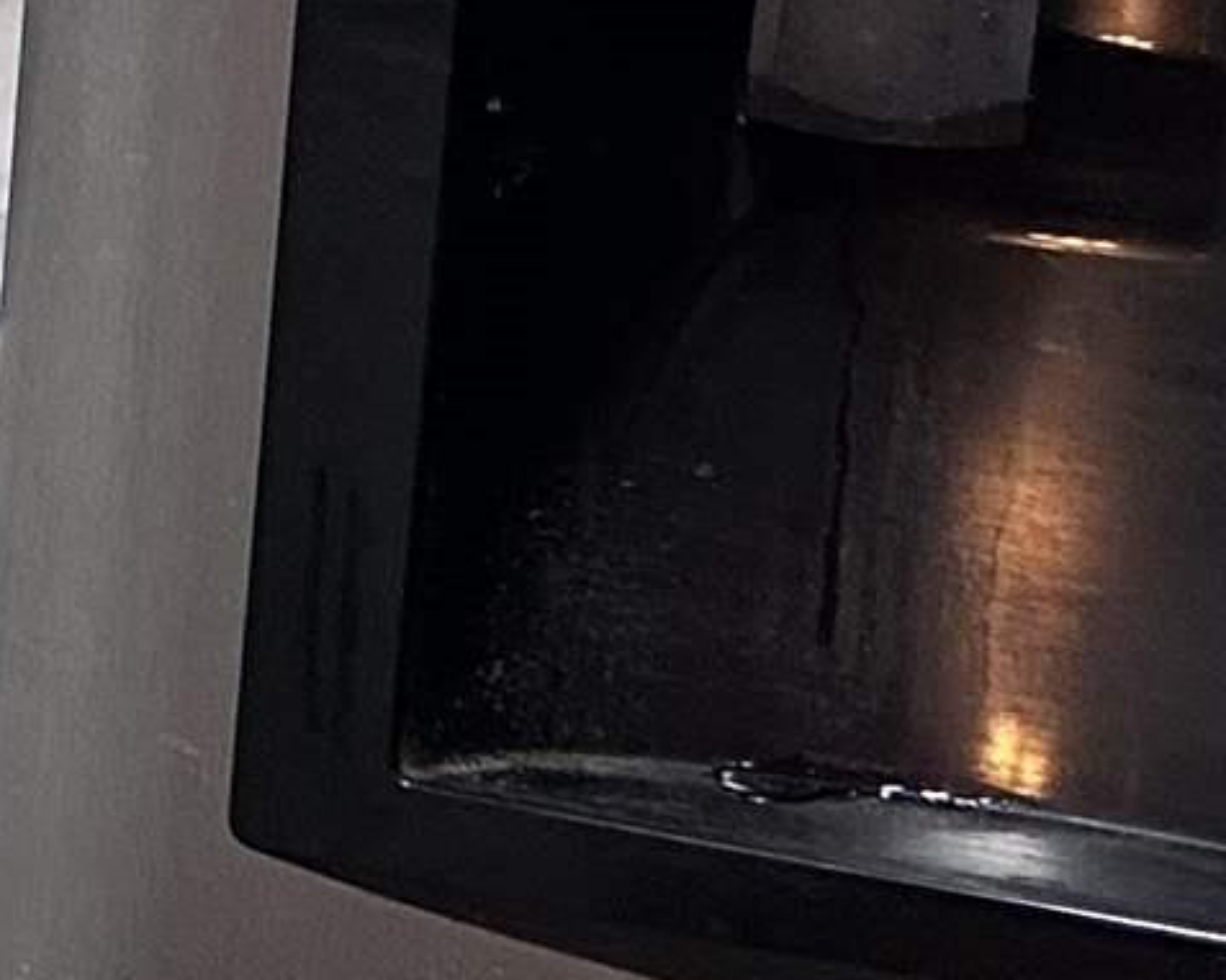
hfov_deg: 9.8
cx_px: -2455
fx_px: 5476
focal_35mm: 151
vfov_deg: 10.1
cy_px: -90
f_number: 1.78
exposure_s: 1/60
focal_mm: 6.86
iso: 250
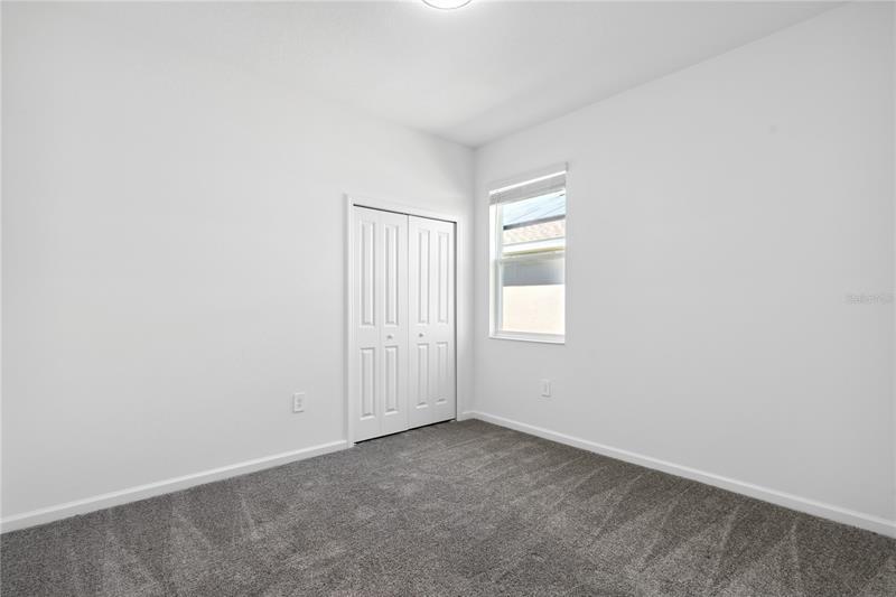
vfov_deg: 73.7
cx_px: 448
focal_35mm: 16
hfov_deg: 96.7
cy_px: 298
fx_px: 398
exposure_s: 1/2.5
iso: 100
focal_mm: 16
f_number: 9
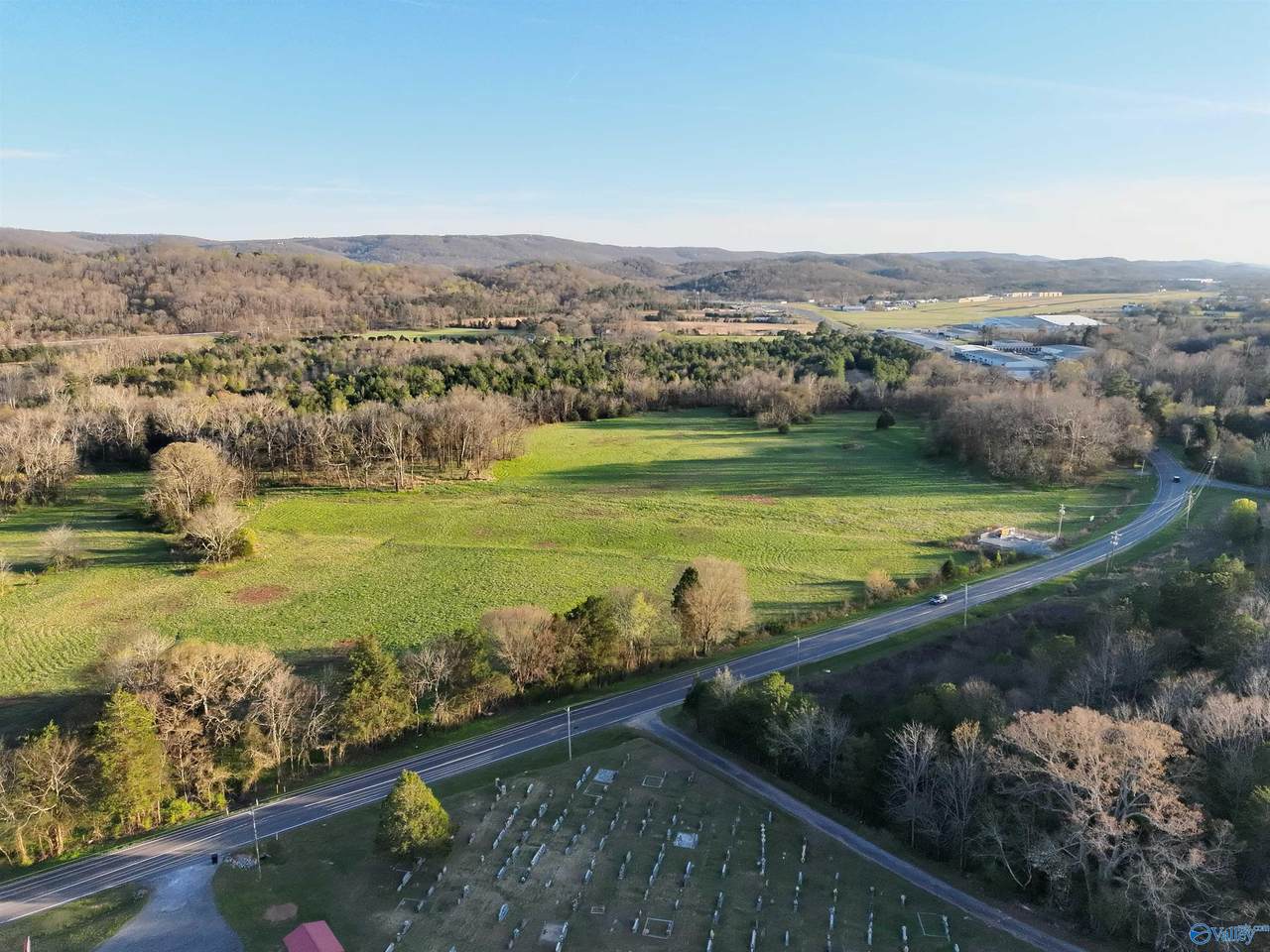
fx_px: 881
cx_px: 635
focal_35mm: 24
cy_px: 476
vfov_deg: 56.8
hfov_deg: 71.6
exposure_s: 1/2500
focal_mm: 6.72
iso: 360
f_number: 1.7
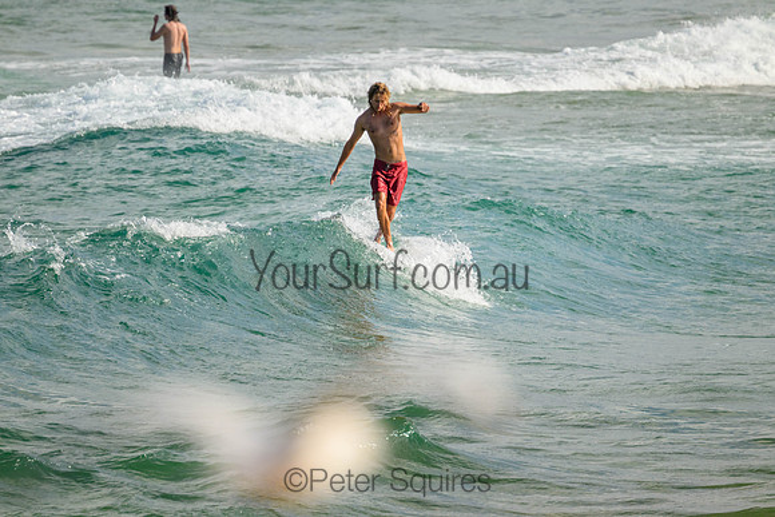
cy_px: 258
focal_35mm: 760
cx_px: 388
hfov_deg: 2.7
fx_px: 16364
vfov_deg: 1.8
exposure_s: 1/2000
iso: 900
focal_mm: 760
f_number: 11
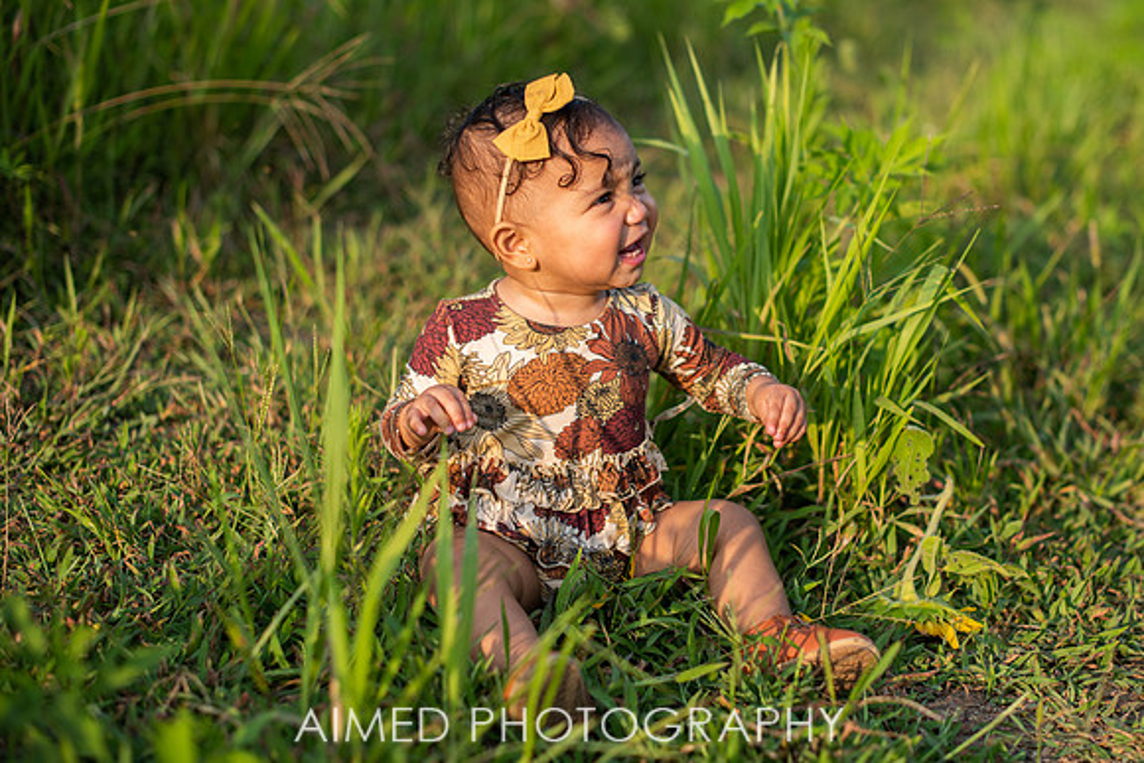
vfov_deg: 23.3
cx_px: 649
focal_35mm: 58
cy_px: 359
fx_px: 1851
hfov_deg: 34.3
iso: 100
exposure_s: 1/1600
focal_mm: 50
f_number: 2.2
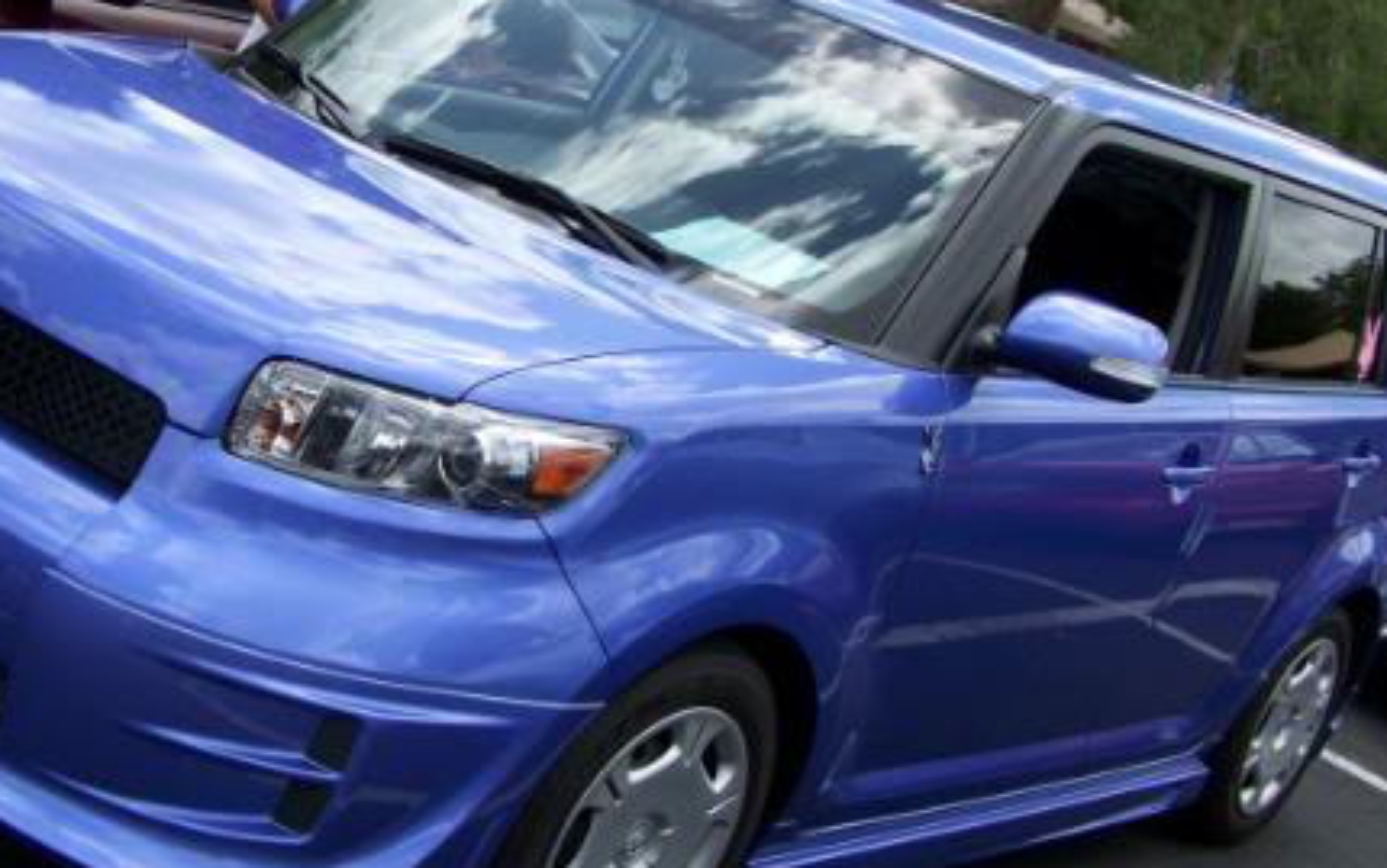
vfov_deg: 21.6
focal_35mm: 60
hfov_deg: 33.8
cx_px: 506
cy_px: 358
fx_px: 2269
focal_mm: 6.3
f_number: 4
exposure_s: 1/250
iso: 64
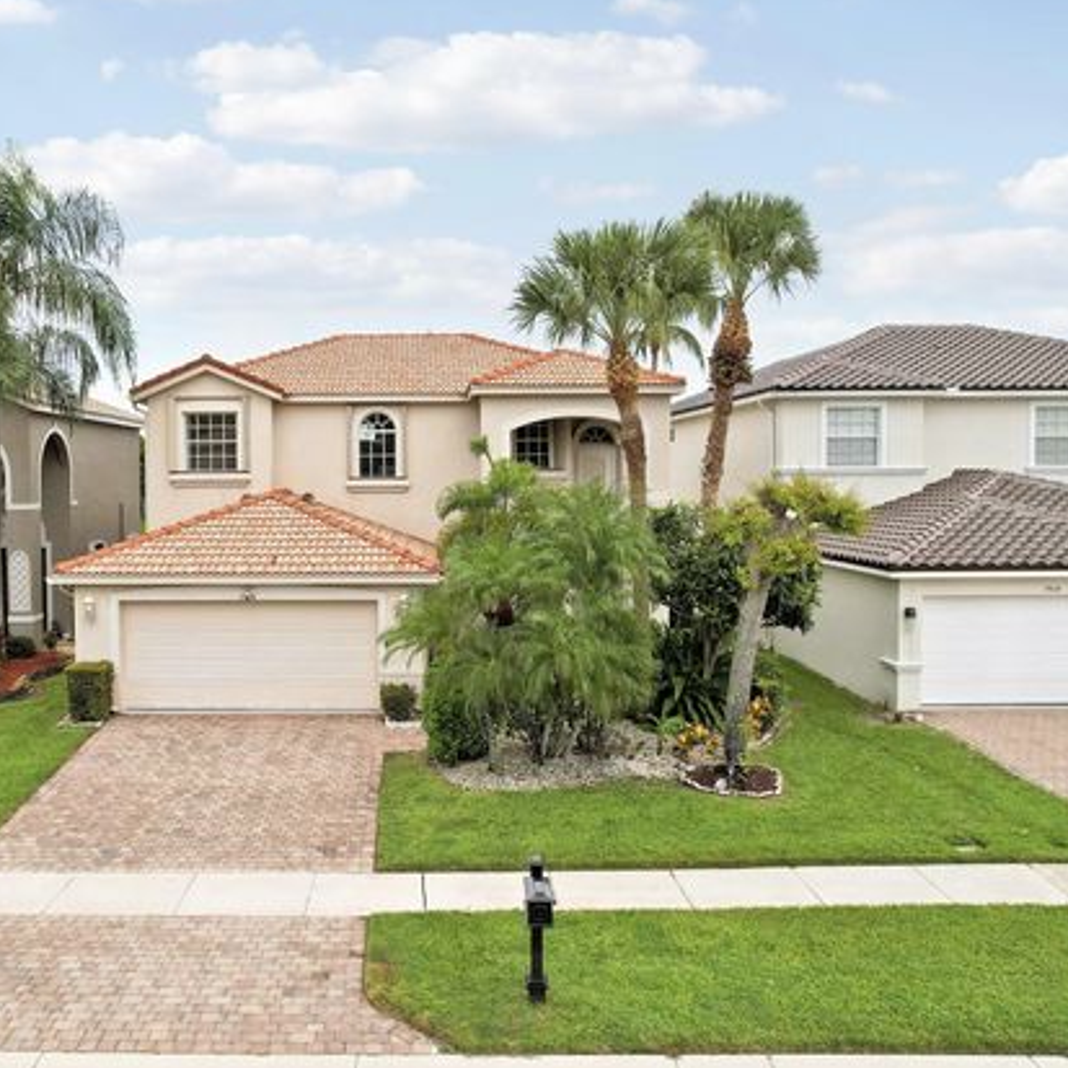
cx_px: 388
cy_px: 521
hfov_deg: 54.9
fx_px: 1012
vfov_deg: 55.6
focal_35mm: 29
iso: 100
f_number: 2.8
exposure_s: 1/30
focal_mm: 8.38
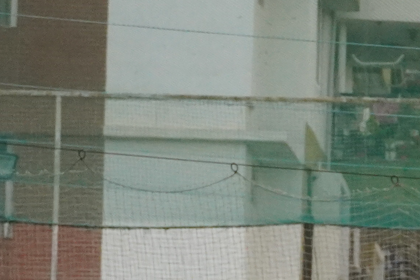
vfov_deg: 4.4
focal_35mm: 305
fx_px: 3553
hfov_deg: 6.4
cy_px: 611
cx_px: 1018
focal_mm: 39
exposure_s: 1/800
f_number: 5.6
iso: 2000
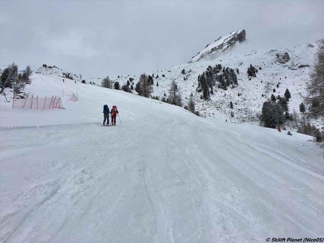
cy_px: 122
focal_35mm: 29
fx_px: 271
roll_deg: +0.2
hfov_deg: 61.7
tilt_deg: +10.4
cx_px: 162
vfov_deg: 48.2
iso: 25
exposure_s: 1/5917
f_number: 2.2
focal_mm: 4.15
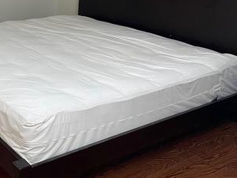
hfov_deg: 32.8
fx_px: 370
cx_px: 3
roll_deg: -0.8
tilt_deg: -11.8
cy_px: 16
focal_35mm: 54
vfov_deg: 26.1
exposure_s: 1/60
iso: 320
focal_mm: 4.2
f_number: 1.6
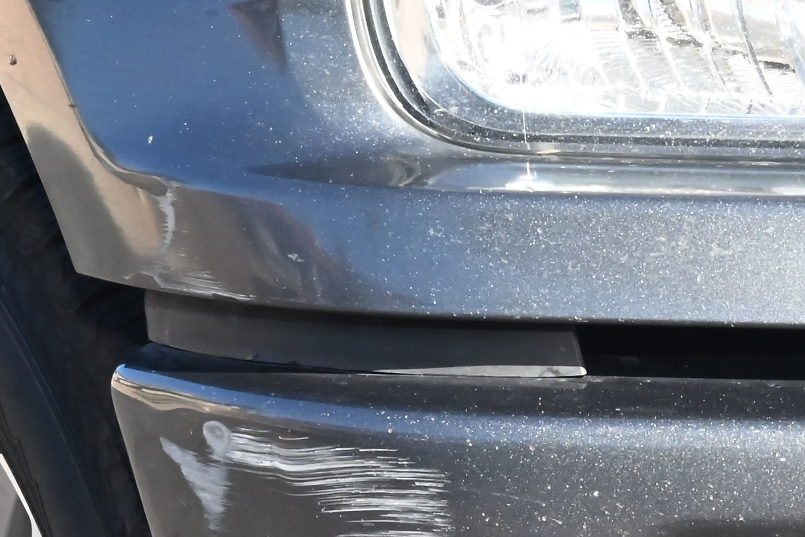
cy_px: 666
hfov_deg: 16.9
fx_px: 2528
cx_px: 1094
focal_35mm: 113
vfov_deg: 11.8
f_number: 22
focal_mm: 30
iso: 2200
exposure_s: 1/200
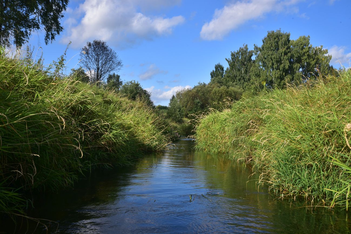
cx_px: 176
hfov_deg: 58.7
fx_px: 312
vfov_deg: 41.1
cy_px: 117
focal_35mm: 32
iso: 200
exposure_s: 1/125
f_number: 14
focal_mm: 32
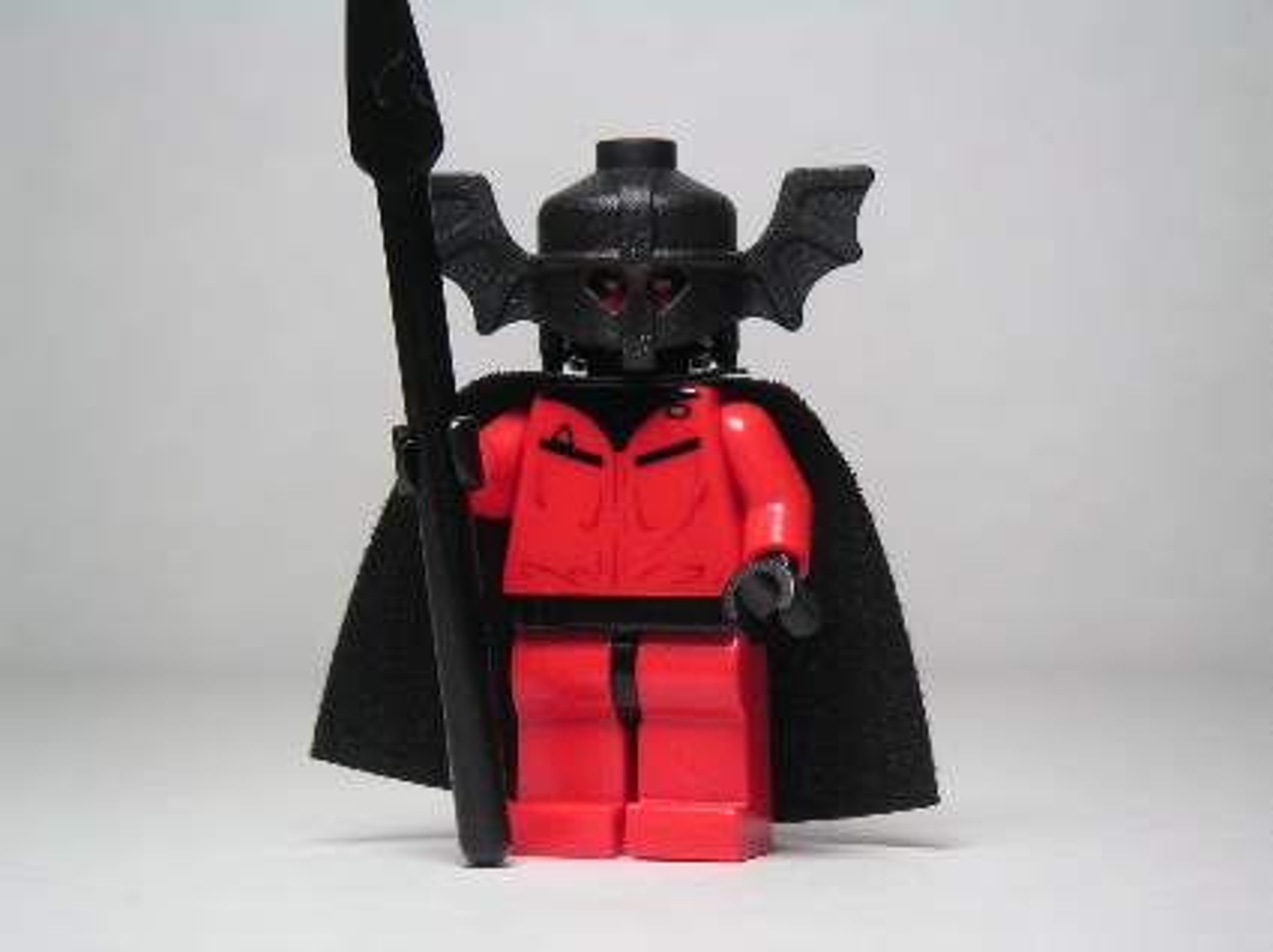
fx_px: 4079
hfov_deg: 17.7
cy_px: 476
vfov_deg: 13.3
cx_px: 636
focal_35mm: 111
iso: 100
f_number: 3.6
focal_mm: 17.1
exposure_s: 1/111
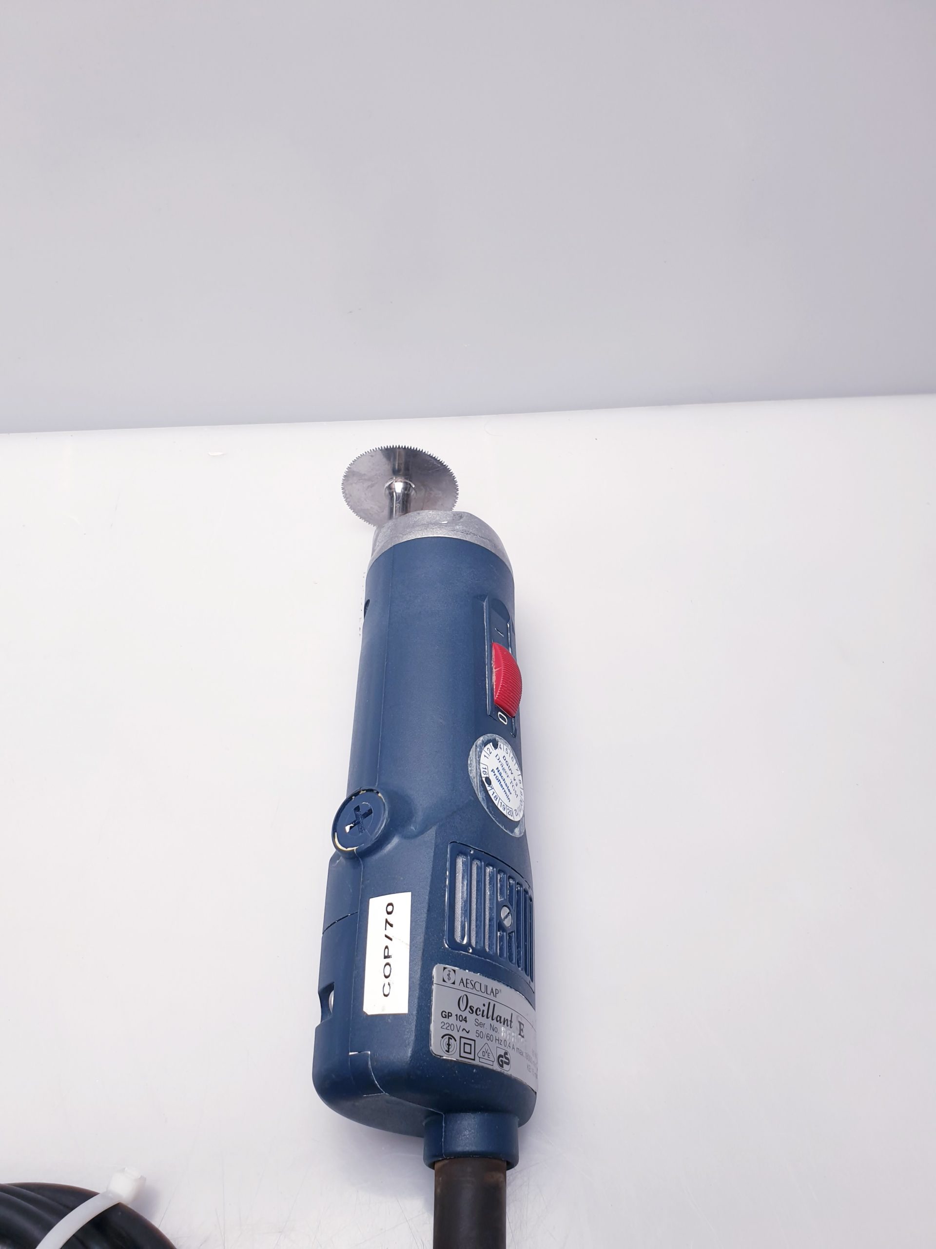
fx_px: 937
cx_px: 468
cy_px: 624
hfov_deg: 53.1
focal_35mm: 26
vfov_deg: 67.3
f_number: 2.4
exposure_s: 1/50
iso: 64
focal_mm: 4.3
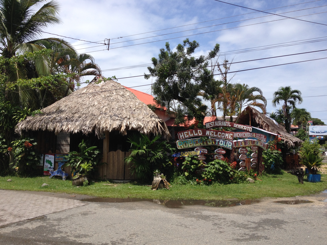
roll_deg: -1.2
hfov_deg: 52.6
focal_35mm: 35
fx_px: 331
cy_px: 122
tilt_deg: +2.2
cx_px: 164
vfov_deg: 40.7
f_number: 2.4
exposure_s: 1/2045
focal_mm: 4.28
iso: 50
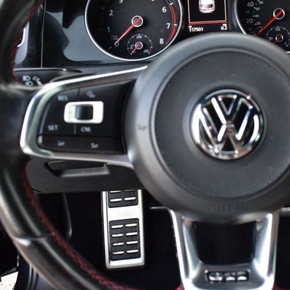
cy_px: 156
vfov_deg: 39.1
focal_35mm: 43
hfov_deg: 38.7
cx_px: 196
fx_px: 408
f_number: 6.3
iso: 400
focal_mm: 20
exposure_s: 1/20
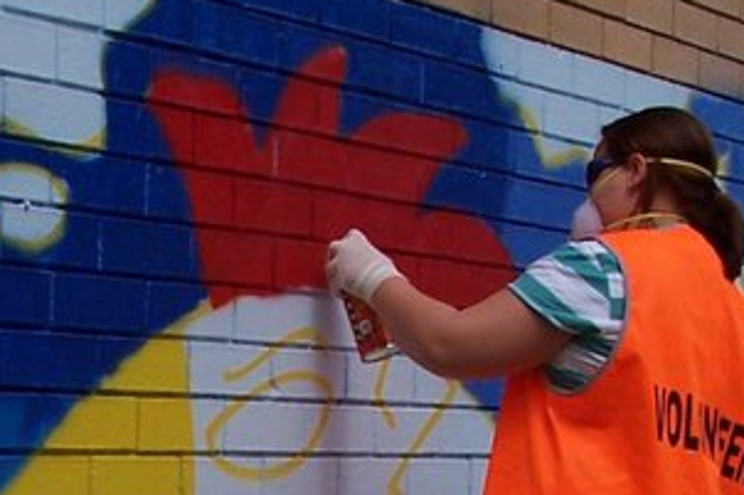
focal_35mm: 131
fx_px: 2706
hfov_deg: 15.5
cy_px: 653
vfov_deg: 10.2
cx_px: 62
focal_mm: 6.3
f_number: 5.6
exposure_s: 1/500
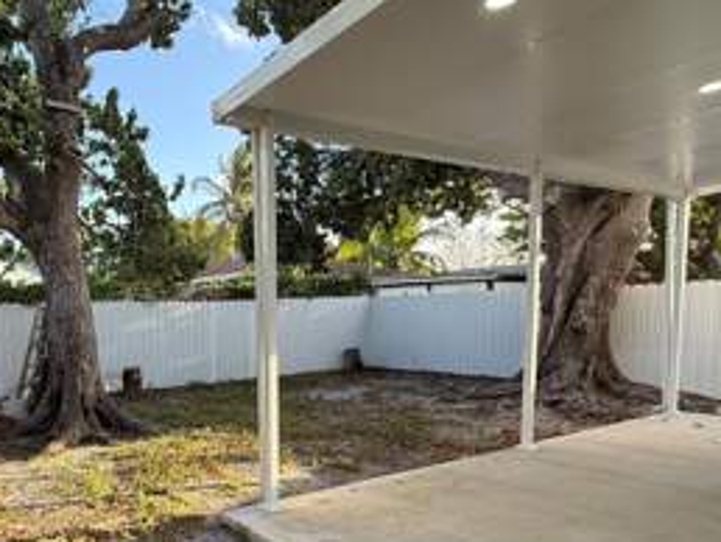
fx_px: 542
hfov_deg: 62.5
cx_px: 162
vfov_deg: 52.0
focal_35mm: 26
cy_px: 366
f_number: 2.2
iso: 64
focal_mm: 2.22
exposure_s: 1/239
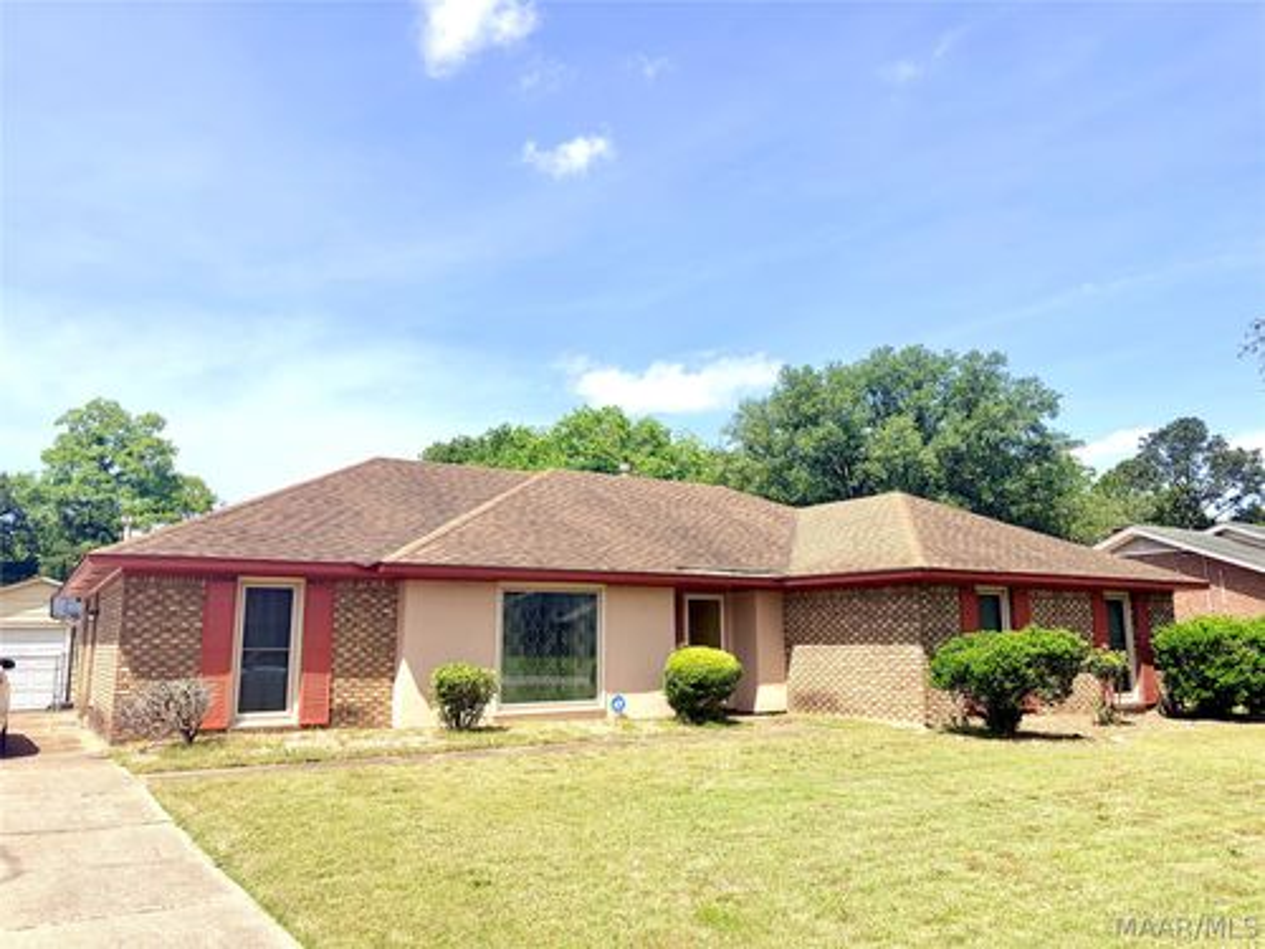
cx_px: 632
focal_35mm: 26
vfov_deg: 53.1
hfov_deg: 67.3
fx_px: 950
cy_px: 474
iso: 64
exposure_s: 1/4608
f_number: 1.6
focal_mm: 5.96
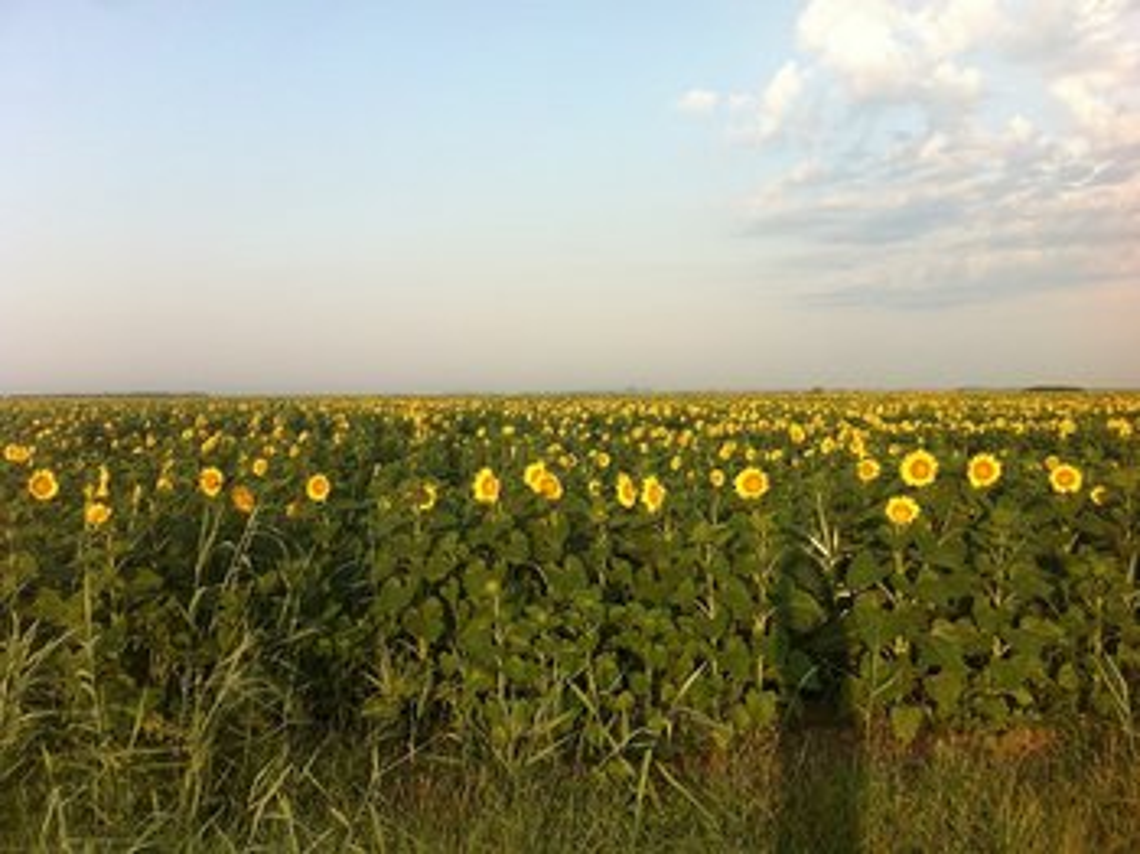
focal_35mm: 35
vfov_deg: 40.7
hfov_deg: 52.7
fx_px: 1152
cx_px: 570
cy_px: 427
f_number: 2.8
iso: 80
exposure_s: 1/605
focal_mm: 3.85
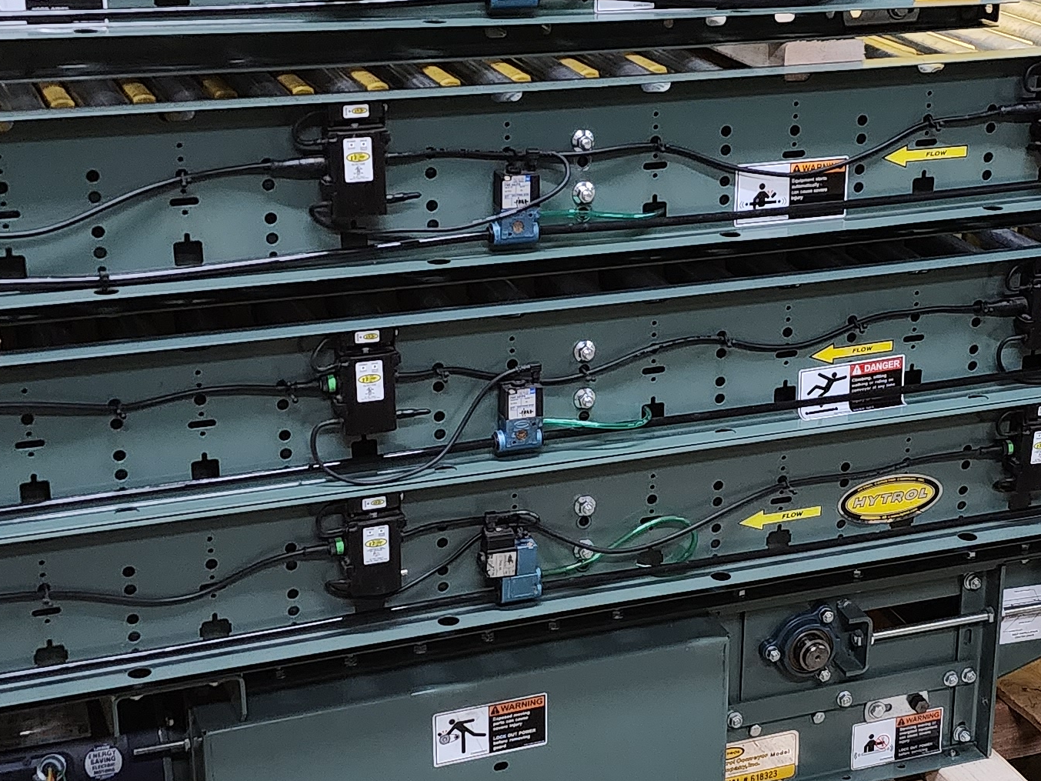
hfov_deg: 28.4
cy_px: 466
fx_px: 2045
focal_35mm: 68
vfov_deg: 21.6
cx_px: 666
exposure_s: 1/120
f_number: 1.8
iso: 800
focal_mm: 6.4
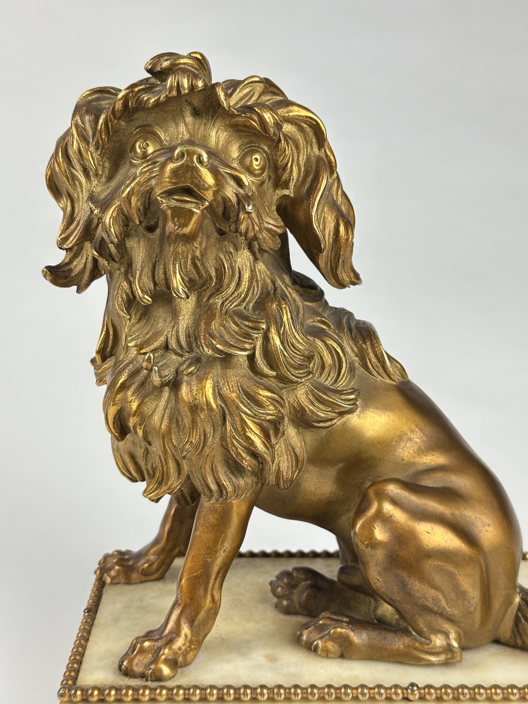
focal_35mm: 48
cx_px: 264
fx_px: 976
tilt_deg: -12.0
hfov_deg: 30.3
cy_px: 352
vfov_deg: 39.7
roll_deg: -1.6
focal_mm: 6.86
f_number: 1.78
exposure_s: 1/50
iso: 125
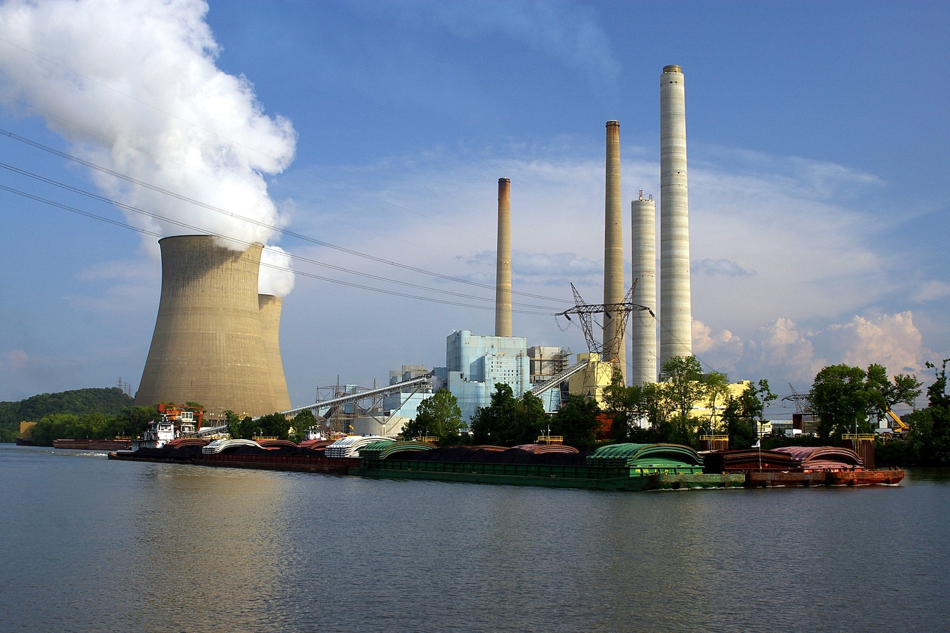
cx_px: 475
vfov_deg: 31.9
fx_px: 1108
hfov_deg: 46.4
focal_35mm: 42
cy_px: 316
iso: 200
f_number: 9.5
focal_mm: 28
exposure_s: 1/125
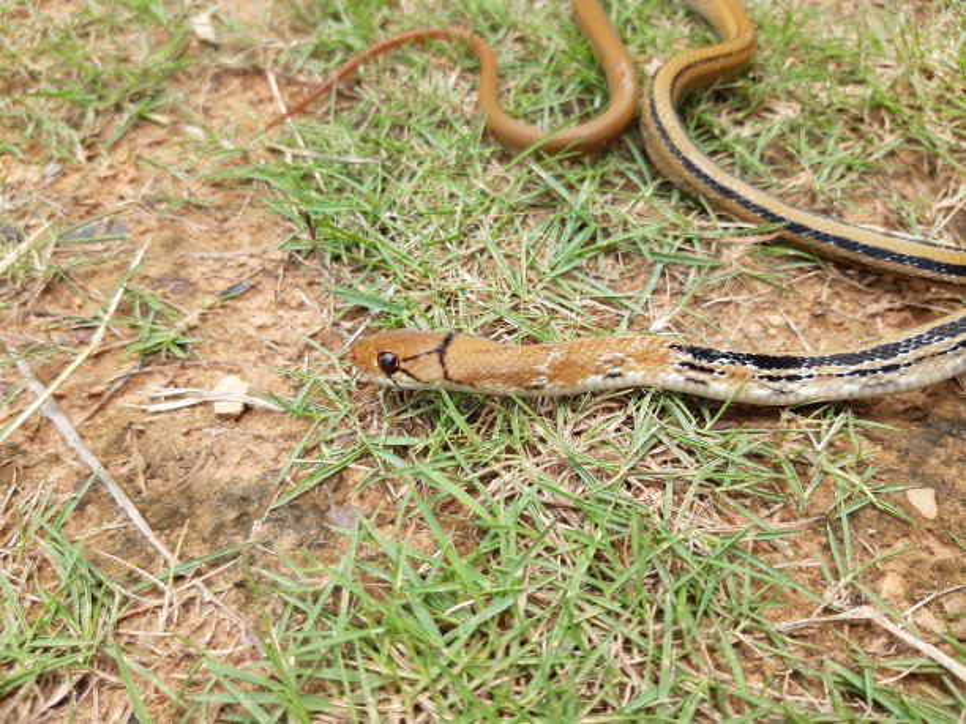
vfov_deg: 53.1
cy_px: 362
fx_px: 726
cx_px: 483
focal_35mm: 26
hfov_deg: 67.3
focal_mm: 3.92
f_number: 1.7
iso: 100
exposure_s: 1/562
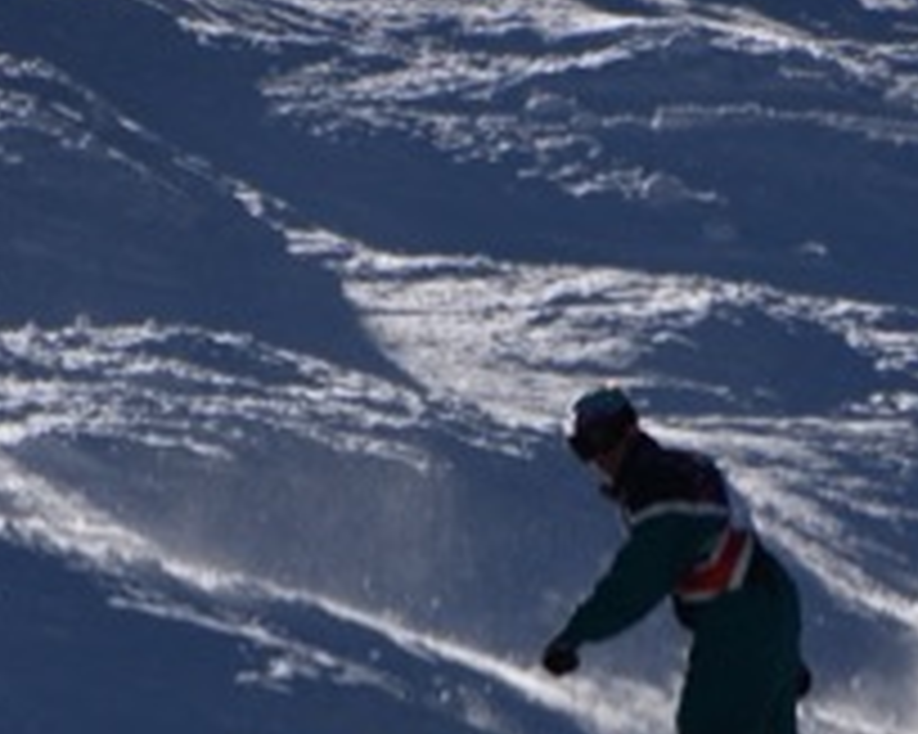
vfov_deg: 1.4
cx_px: 765
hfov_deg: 1.8
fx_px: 29709
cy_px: 664
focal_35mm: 1094
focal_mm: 330
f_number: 9
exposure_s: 1/3200
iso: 400
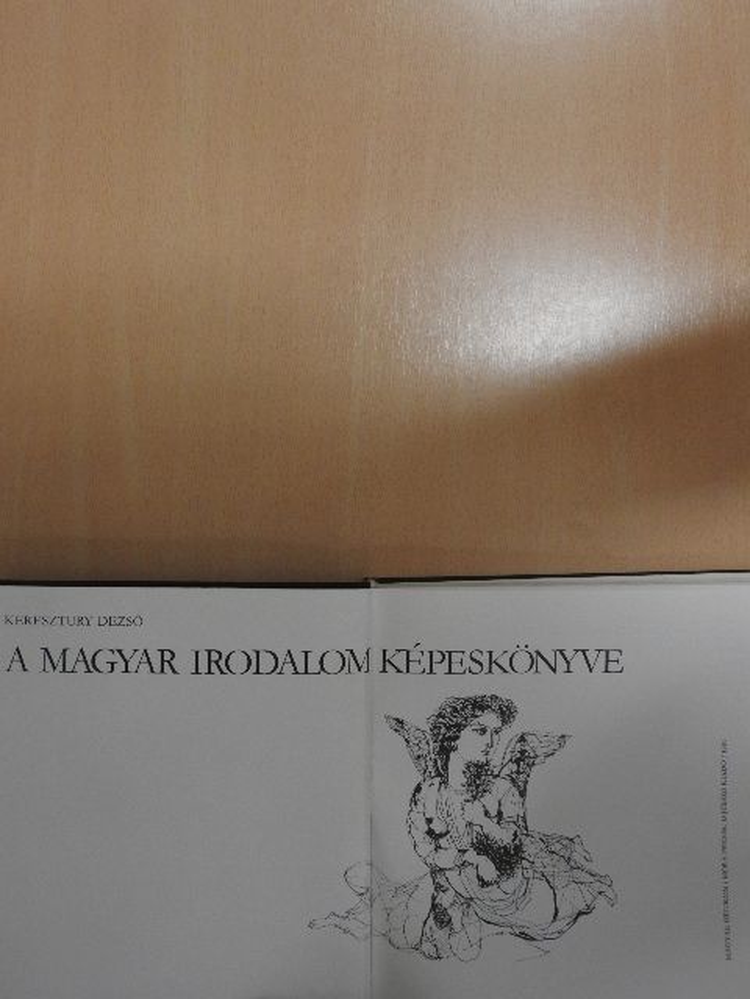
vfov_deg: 60.0
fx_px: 867
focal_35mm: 30
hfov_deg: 46.8
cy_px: 500
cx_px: 375
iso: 360
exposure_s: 1/30
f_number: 3.5
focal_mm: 5.4
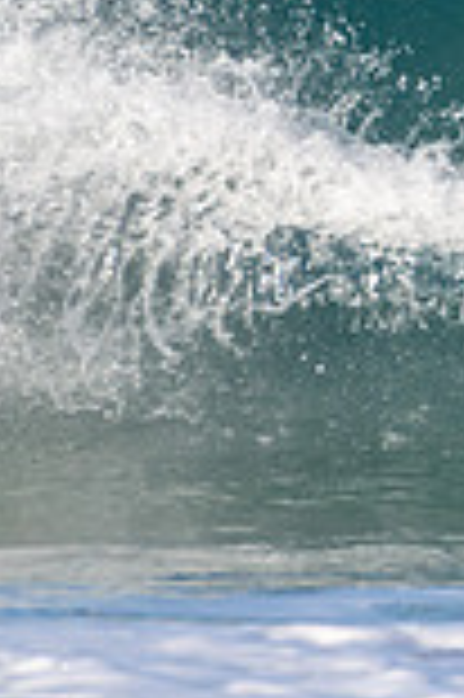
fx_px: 54464
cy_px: 106
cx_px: 1230
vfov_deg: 0.7
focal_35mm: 2811
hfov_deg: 0.5
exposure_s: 1/1250
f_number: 5.6
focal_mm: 500
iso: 360
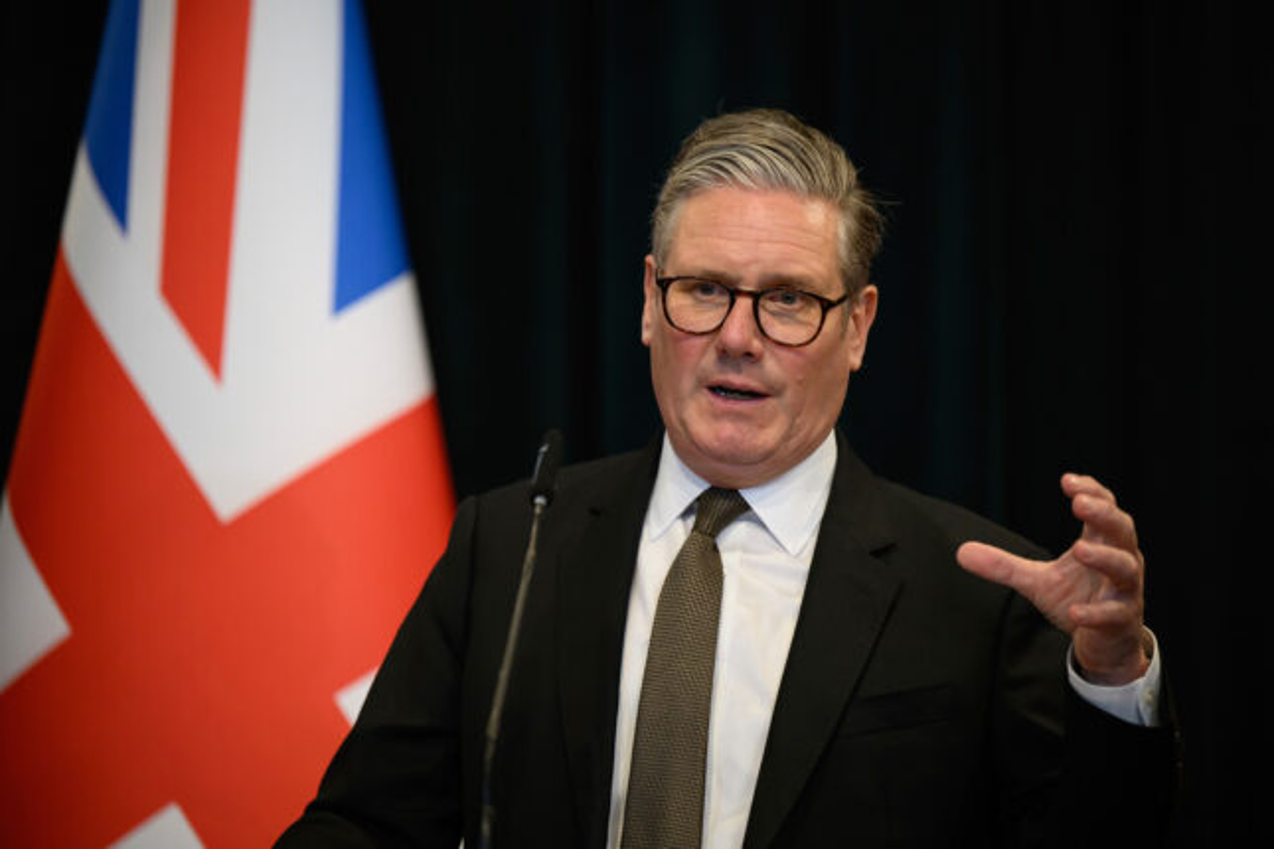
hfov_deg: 12.8
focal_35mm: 160
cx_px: 637
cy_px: 424
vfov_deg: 8.6
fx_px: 5662
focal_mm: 160
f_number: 2.8
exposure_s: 1/500
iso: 2000
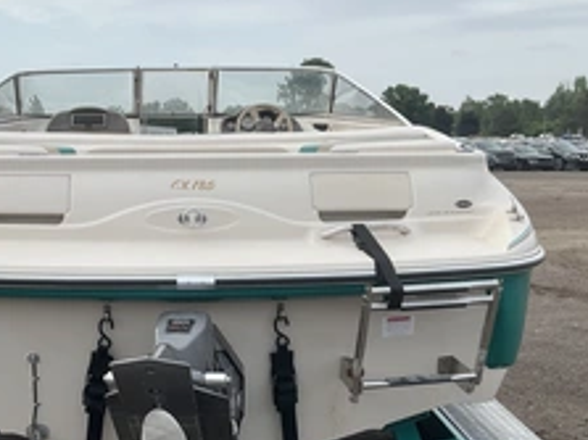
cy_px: 316
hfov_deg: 36.3
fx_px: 883
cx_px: 177
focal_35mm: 52
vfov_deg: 27.7
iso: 25
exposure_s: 1/1195
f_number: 1.8
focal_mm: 3
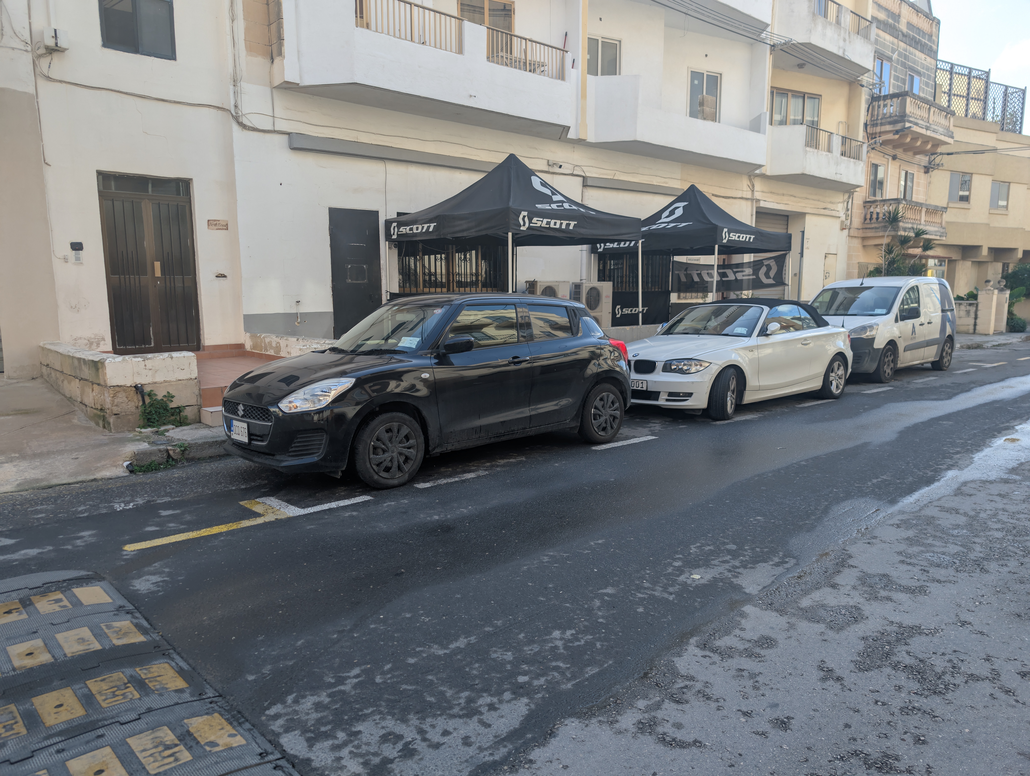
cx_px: 515
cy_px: 388
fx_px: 715
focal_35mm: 24
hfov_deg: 71.5
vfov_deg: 56.9
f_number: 1.68
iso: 23
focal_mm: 6.9
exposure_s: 1/337
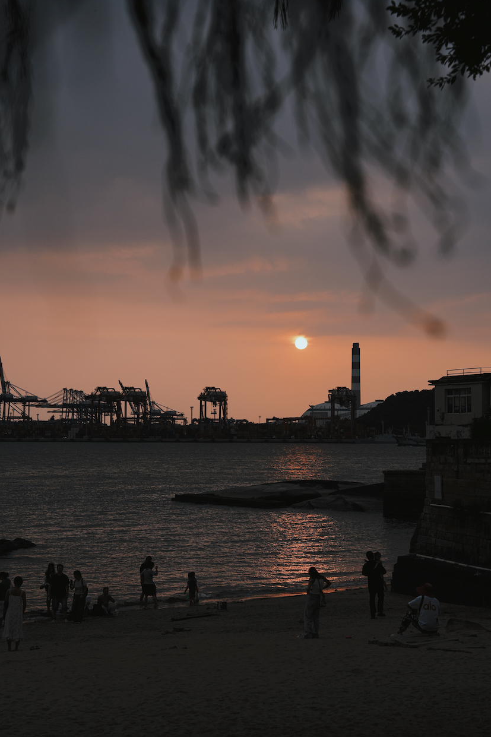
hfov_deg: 20.9
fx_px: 1330
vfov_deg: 31.0
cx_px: 253
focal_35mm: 65
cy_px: 378
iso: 125
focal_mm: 63
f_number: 4.5
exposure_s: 1/500
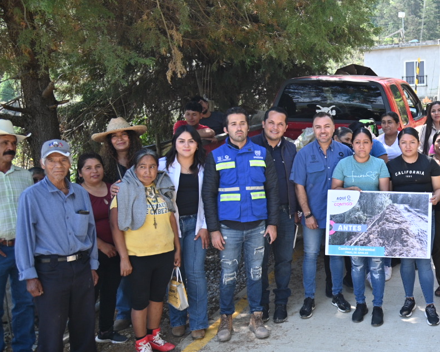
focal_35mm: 46
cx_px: 437
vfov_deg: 32.7
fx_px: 599
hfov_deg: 36.4
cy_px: 141
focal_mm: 24
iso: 400
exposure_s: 1/800
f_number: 4
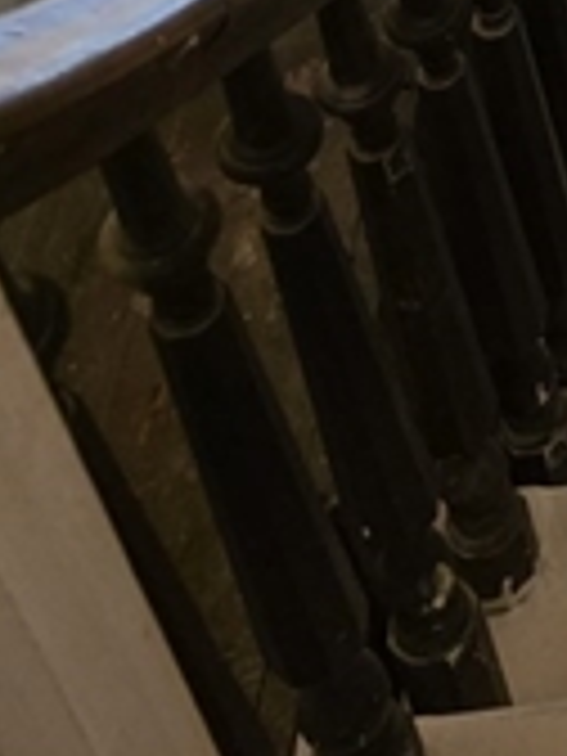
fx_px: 2293
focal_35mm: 105
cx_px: 1148
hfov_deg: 12.4
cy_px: -702
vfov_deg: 15.4
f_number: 1.7
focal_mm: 6.3
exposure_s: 1/120
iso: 500
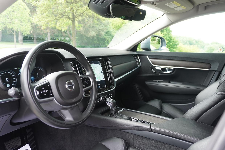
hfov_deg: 62.8
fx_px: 184
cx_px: 113
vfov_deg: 44.2
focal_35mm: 30
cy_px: 77
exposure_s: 1/160
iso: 500
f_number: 4
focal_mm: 19
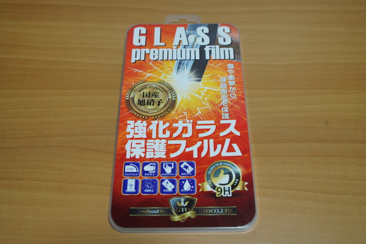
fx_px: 417
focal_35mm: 41
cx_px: 183
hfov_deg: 47.4
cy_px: 122
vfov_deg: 32.7
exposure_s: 1/40
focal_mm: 41
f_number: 7.1
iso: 800
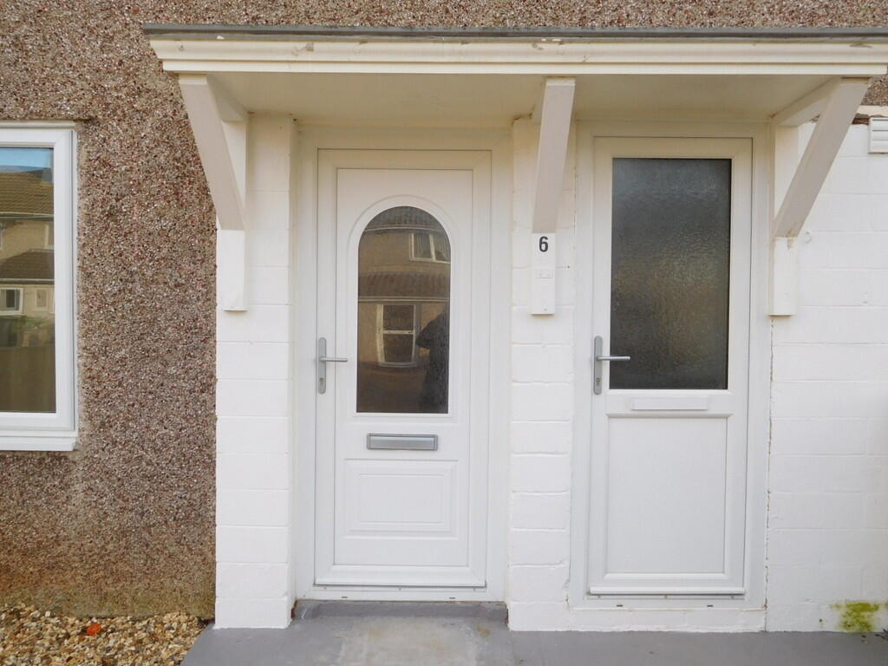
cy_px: 333
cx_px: 444
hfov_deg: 69.4
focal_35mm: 25
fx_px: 641
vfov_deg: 54.9
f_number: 3.4
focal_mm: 4.5
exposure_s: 1/200
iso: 125
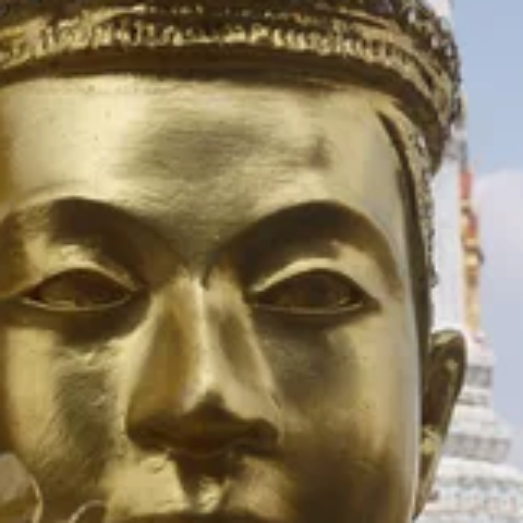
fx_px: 1675
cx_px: 154
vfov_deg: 17.6
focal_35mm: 98
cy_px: 428
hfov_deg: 17.7
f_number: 8
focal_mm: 15
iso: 160
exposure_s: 1/400
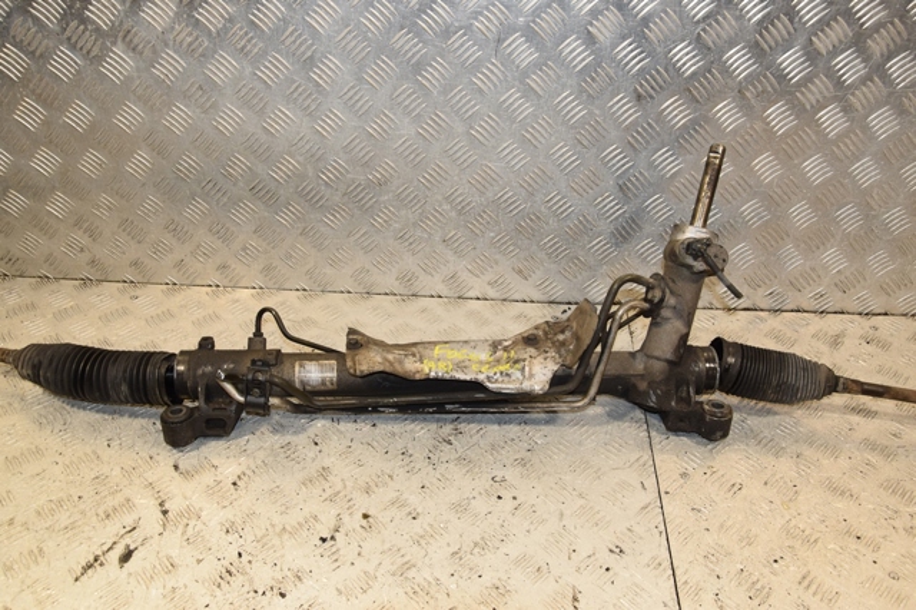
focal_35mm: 32
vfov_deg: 41.7
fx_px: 801
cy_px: 305
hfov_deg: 59.5
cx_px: 458
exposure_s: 1/160
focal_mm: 21
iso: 800
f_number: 8
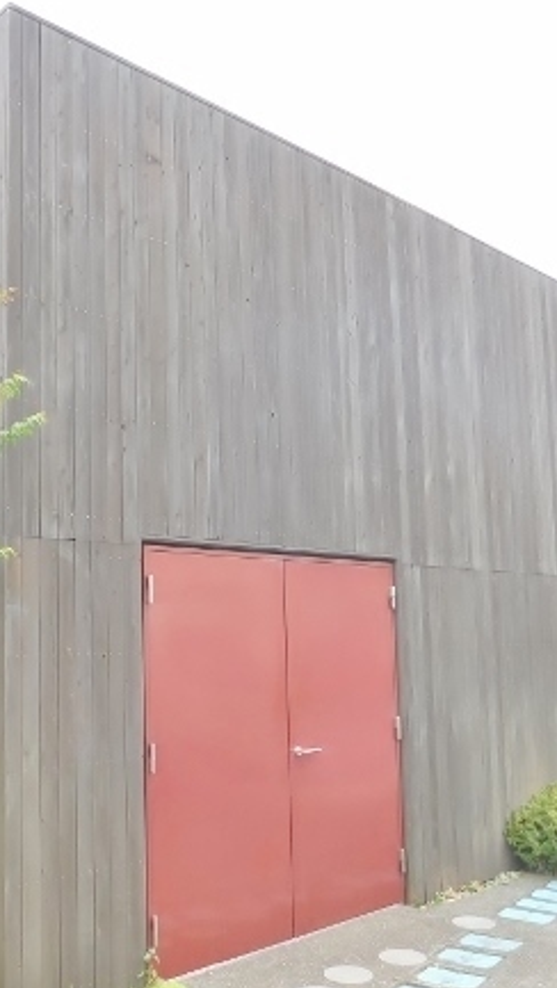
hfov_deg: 32.0
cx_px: 228
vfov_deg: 53.9
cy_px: 532
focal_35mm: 37
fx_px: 970
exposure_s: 1/125
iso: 125
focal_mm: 4
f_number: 3
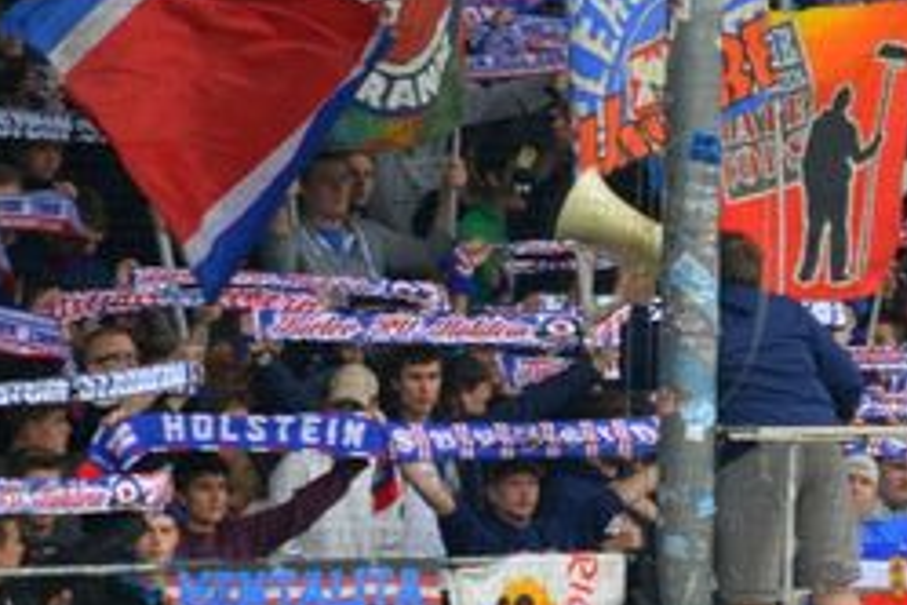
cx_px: 994
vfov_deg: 2.0
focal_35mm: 687
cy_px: 120
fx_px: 17307
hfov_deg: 3.0
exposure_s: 1/250
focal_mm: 200
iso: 100
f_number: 2.8
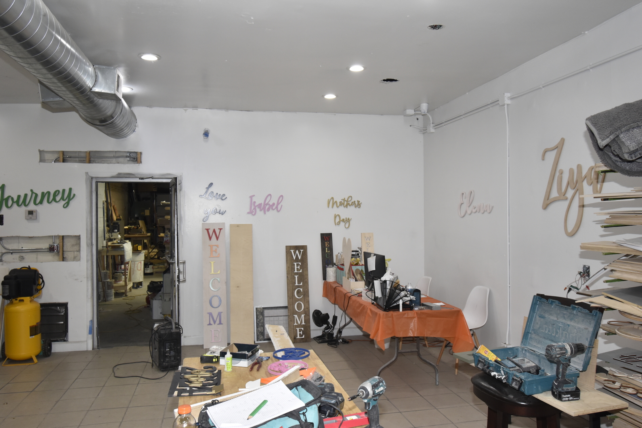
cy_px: 214
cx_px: 321
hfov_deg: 61.9
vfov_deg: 43.6
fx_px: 535
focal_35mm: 30
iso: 800
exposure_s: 1/80
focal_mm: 20
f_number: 5.6
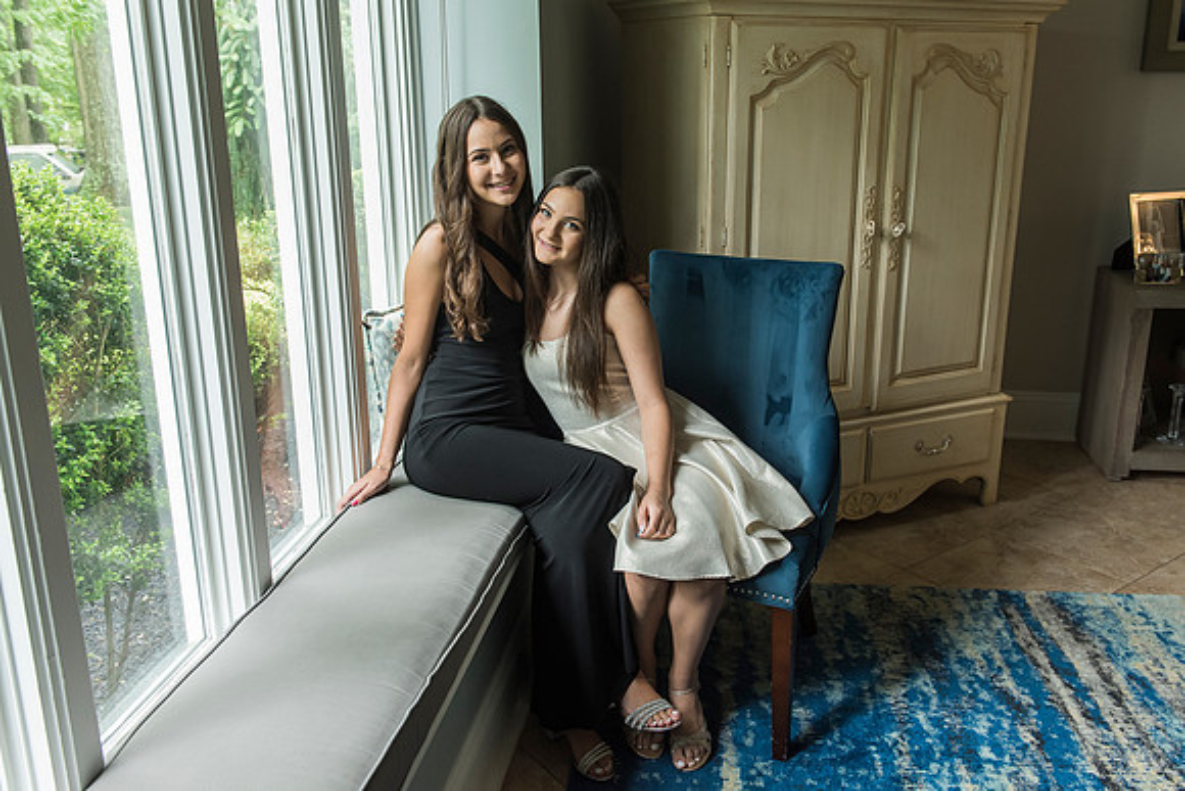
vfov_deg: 41.1
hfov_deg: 58.6
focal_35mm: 32
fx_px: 1055
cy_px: 364
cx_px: 610
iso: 1000
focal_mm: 29
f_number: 5
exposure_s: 1/100
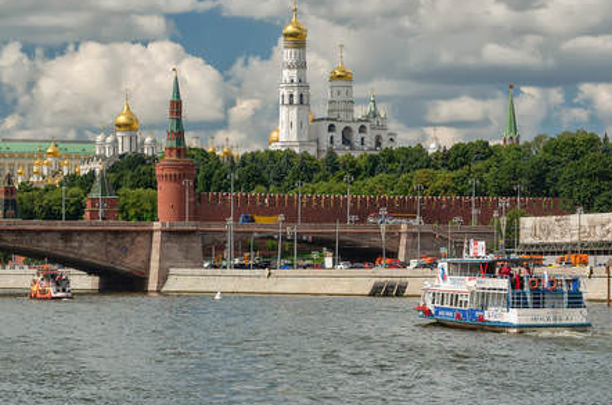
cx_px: 166
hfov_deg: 16.1
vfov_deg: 10.8
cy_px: 168
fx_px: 2155
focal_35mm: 127
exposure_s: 1/640
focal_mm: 52
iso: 200
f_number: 8
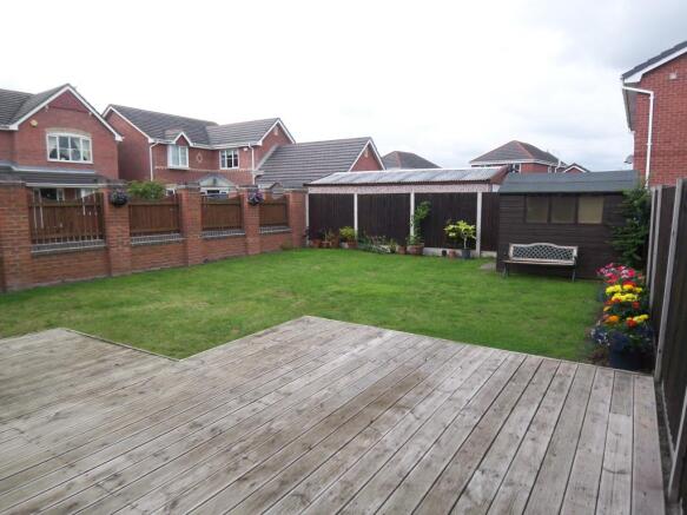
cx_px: 344
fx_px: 456
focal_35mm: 23
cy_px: 258
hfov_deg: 73.9
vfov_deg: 58.9
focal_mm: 3.8
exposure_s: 1/320
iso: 50
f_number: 2.8
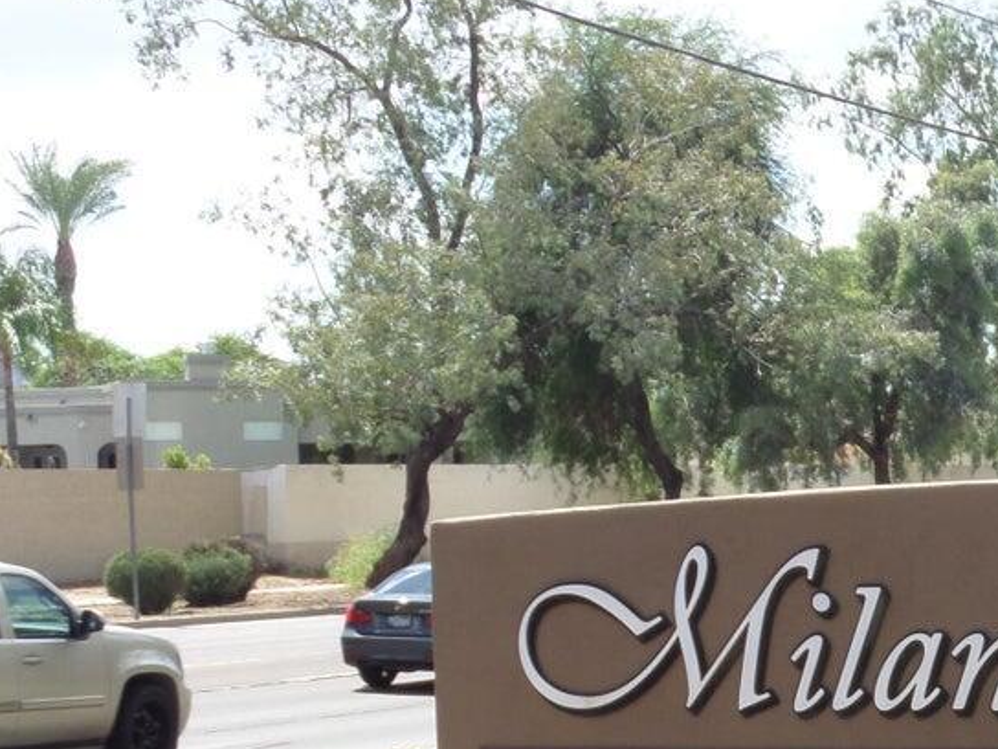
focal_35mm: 133
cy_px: 797
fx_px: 3834
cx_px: 1102
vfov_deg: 11.0
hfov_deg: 14.5
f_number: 3.8
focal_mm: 8.7
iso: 100
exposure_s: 1/350
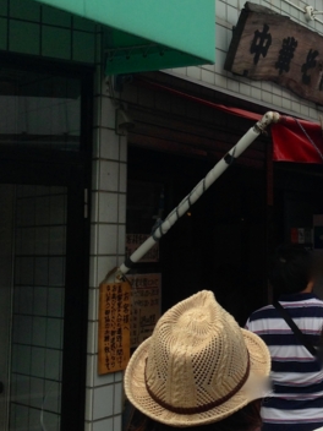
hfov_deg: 19.1
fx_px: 933
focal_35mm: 75
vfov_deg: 26.0
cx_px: 323
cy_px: 184
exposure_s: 1/1153
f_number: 2.4
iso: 50
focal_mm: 4.12
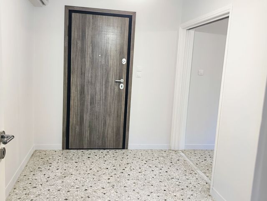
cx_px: 134
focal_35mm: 23
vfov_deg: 58.9
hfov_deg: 73.9
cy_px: 100
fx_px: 177
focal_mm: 7.01
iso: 1156
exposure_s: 1/50
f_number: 1.69
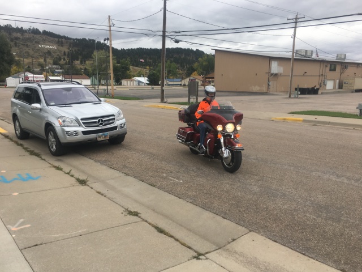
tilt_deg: -10.1
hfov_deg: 61.7
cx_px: 181
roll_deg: +0.2
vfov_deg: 48.2
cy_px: 136
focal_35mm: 29
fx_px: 303
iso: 25
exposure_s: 1/219
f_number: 2.2
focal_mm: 4.15
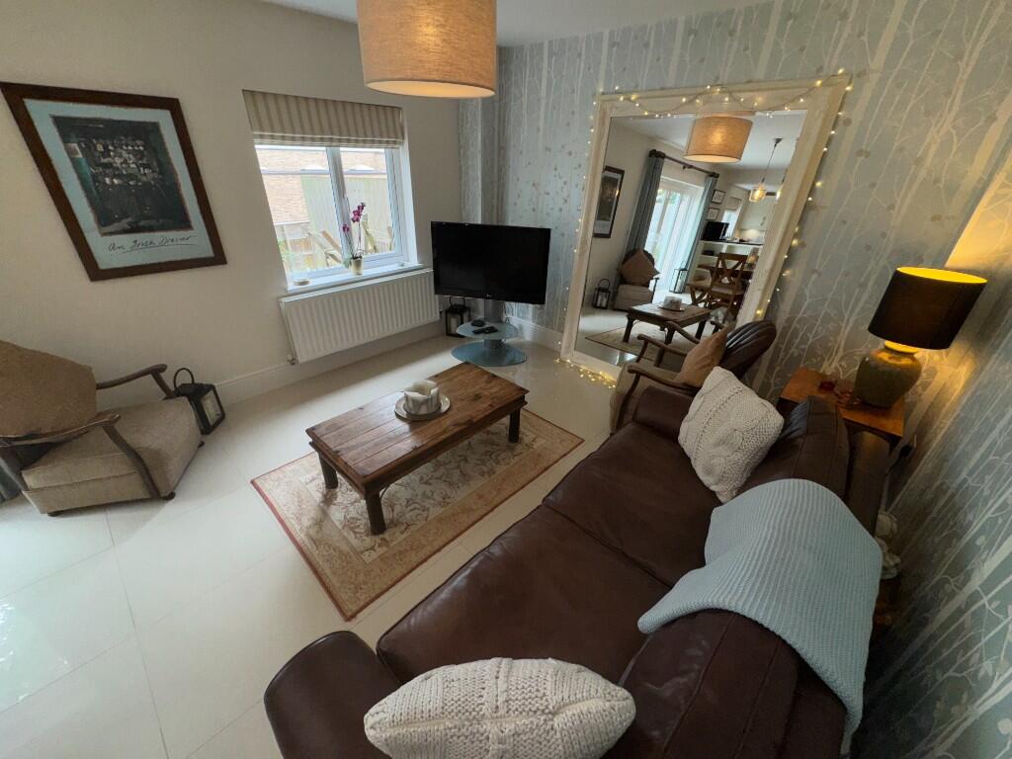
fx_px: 409
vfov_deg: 85.7
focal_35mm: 14
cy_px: 380
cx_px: 506
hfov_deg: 102.1
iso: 40
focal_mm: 2.22
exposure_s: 1/122
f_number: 2.2
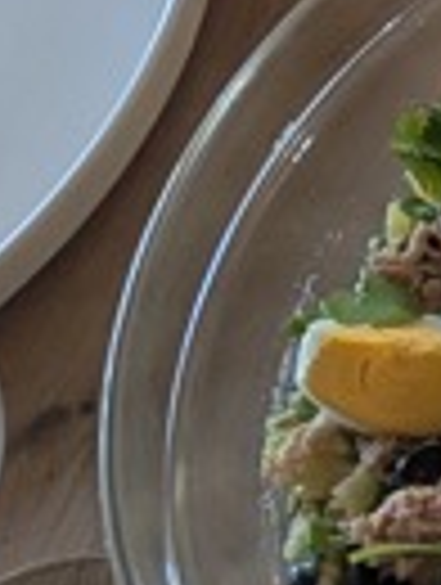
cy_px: -428
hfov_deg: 7.2
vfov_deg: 10.1
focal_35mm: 185
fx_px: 3132
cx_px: 1294
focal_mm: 6.81
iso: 160
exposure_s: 1/84
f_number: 1.85
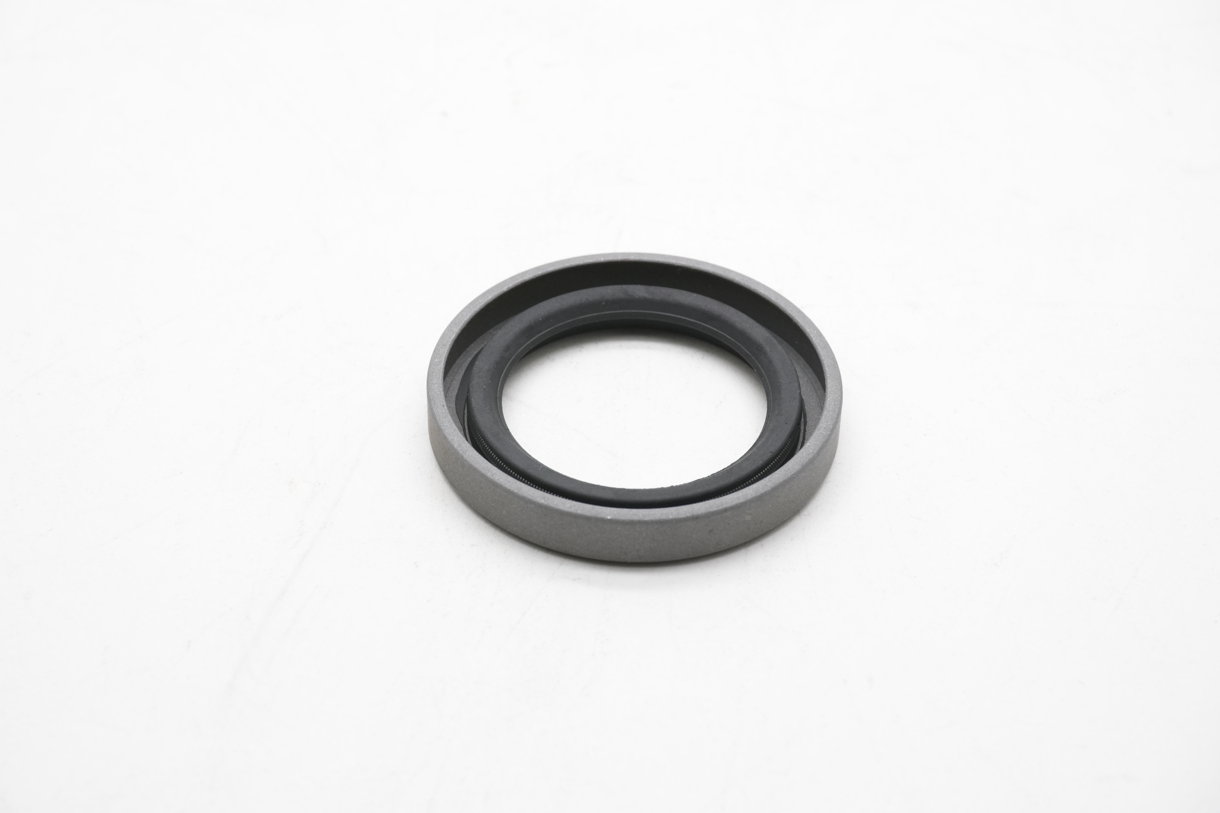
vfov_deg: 21.1
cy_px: 406
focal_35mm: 64
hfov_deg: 31.2
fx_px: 2186
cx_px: 610
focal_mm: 43
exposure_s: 1/80
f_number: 11
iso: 1000
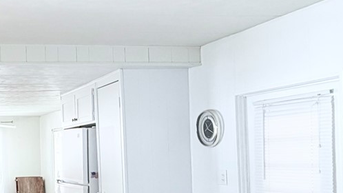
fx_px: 446
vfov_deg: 24.0
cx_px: -17
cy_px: 154
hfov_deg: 36.8
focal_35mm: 49
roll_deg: +0.0
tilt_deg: -0.2
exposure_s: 1/120
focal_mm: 2.22
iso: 200
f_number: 2.2
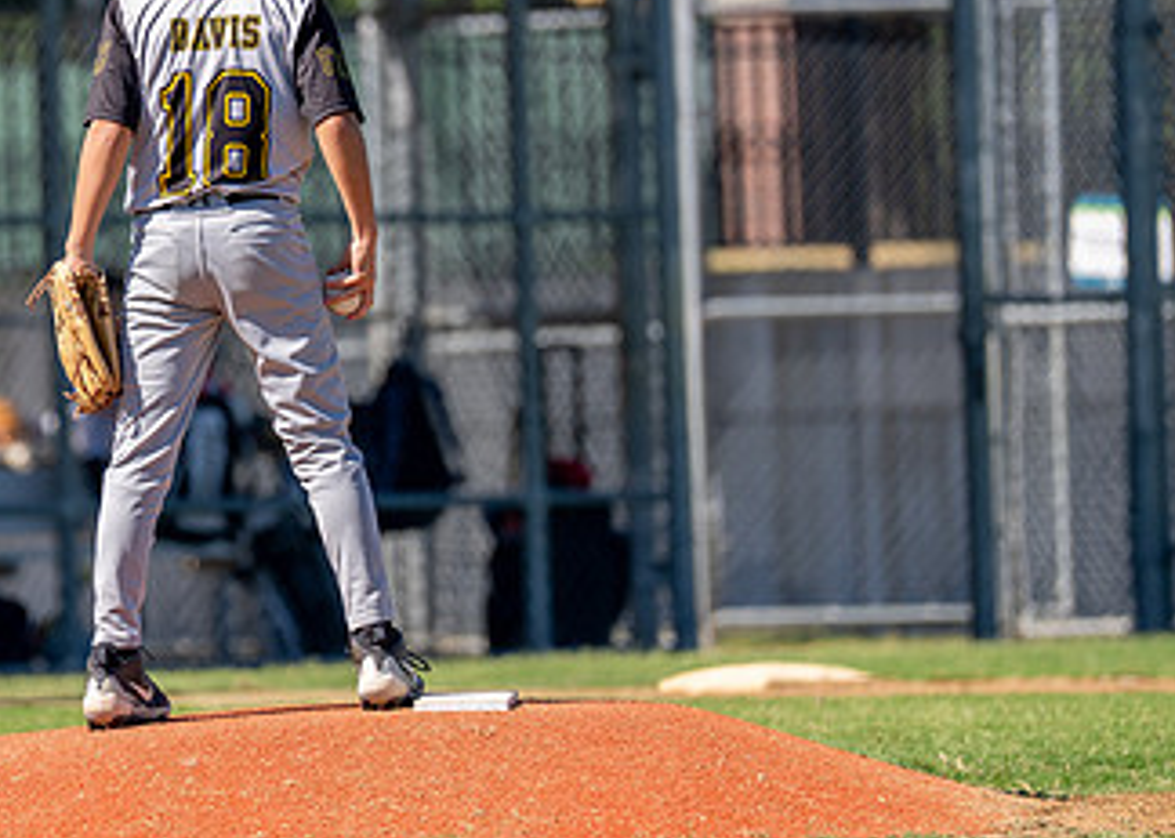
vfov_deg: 2.9
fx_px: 16475
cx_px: 190
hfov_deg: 4.1
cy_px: 229
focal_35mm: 494
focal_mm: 200
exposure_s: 1/1600
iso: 100
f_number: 2.8
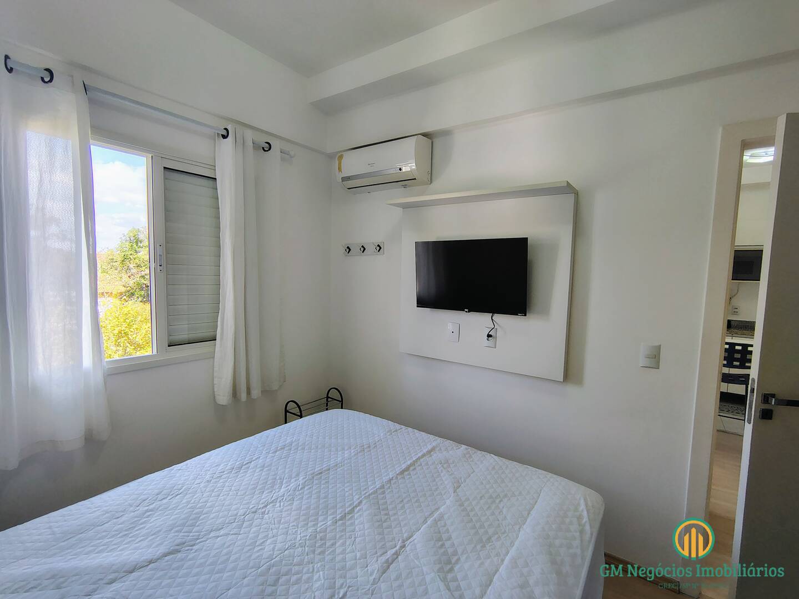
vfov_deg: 78.1
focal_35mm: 16
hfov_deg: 94.5
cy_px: 300
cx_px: 400
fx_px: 369
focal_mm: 2.13
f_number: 2.2
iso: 248
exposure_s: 1/120
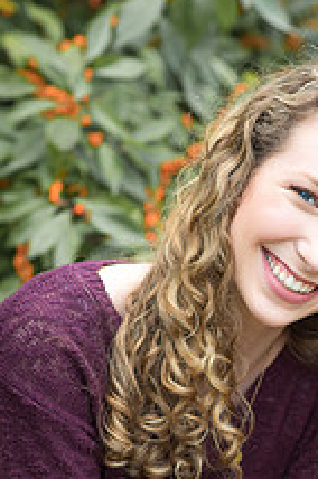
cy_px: 419
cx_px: 311
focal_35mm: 179
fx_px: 2379
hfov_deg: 7.6
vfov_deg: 11.4
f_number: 2.8
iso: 100
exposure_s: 1/200
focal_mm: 85
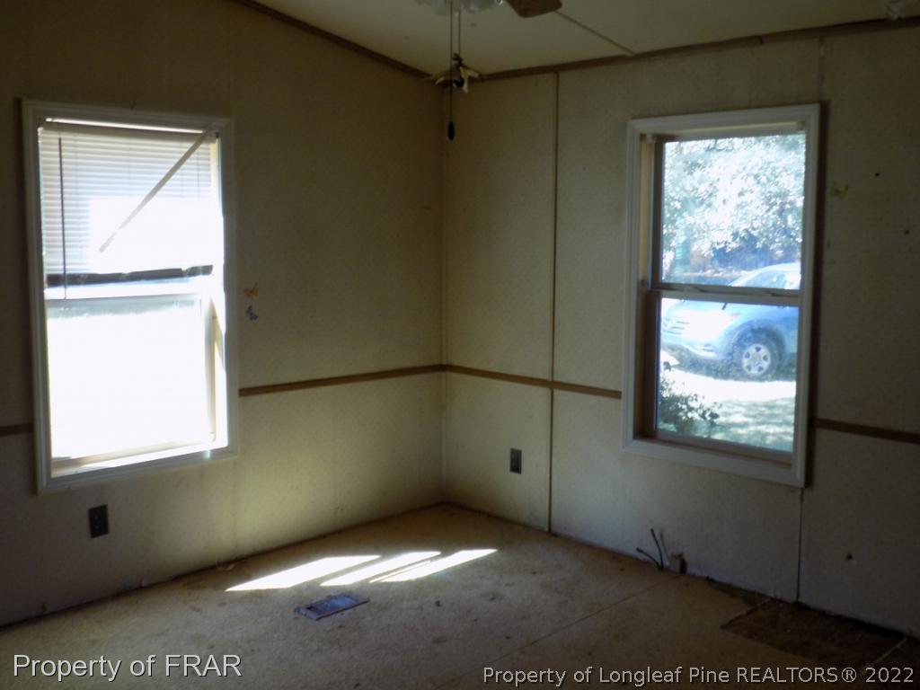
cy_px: 345
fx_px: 904
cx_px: 460
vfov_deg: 41.8
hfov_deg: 54.0
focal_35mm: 34
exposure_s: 1/30
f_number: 3.4
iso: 100
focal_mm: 6.1
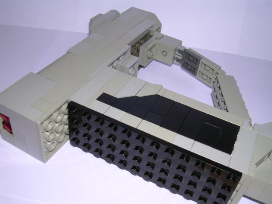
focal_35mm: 38
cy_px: 102
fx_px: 299
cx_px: 136
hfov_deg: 49.0
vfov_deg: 37.7
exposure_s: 1/60.1
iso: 100
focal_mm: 5.8
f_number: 5.6
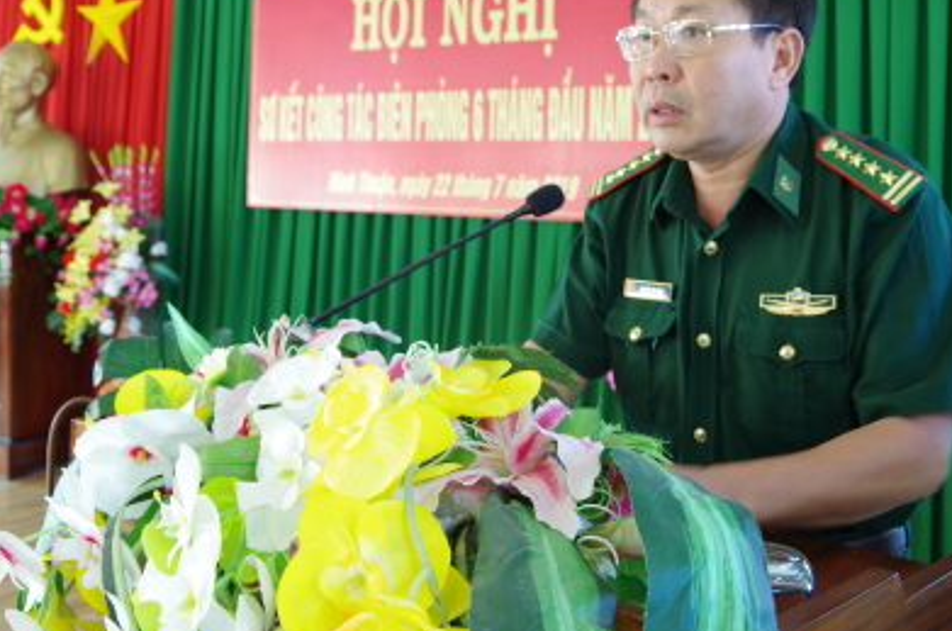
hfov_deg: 50.7
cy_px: 214
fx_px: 1003
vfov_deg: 34.6
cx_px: 506
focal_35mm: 38
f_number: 5
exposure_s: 1/15
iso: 800
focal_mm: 18
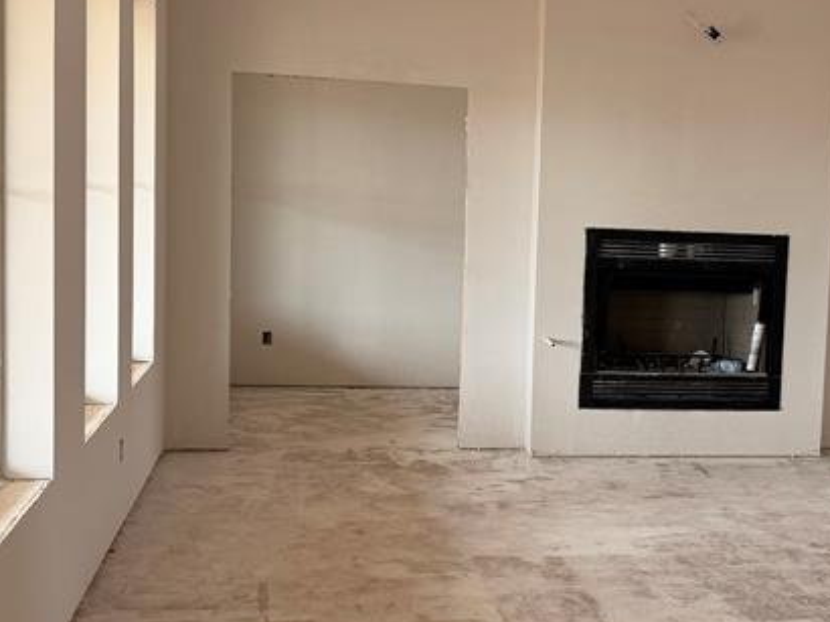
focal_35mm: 60
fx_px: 1438
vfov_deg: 24.4
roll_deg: -2.8
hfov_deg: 31.4
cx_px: 662
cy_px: 318
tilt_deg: -5.4
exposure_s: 1/121
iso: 125
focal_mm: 6.76
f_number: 1.78
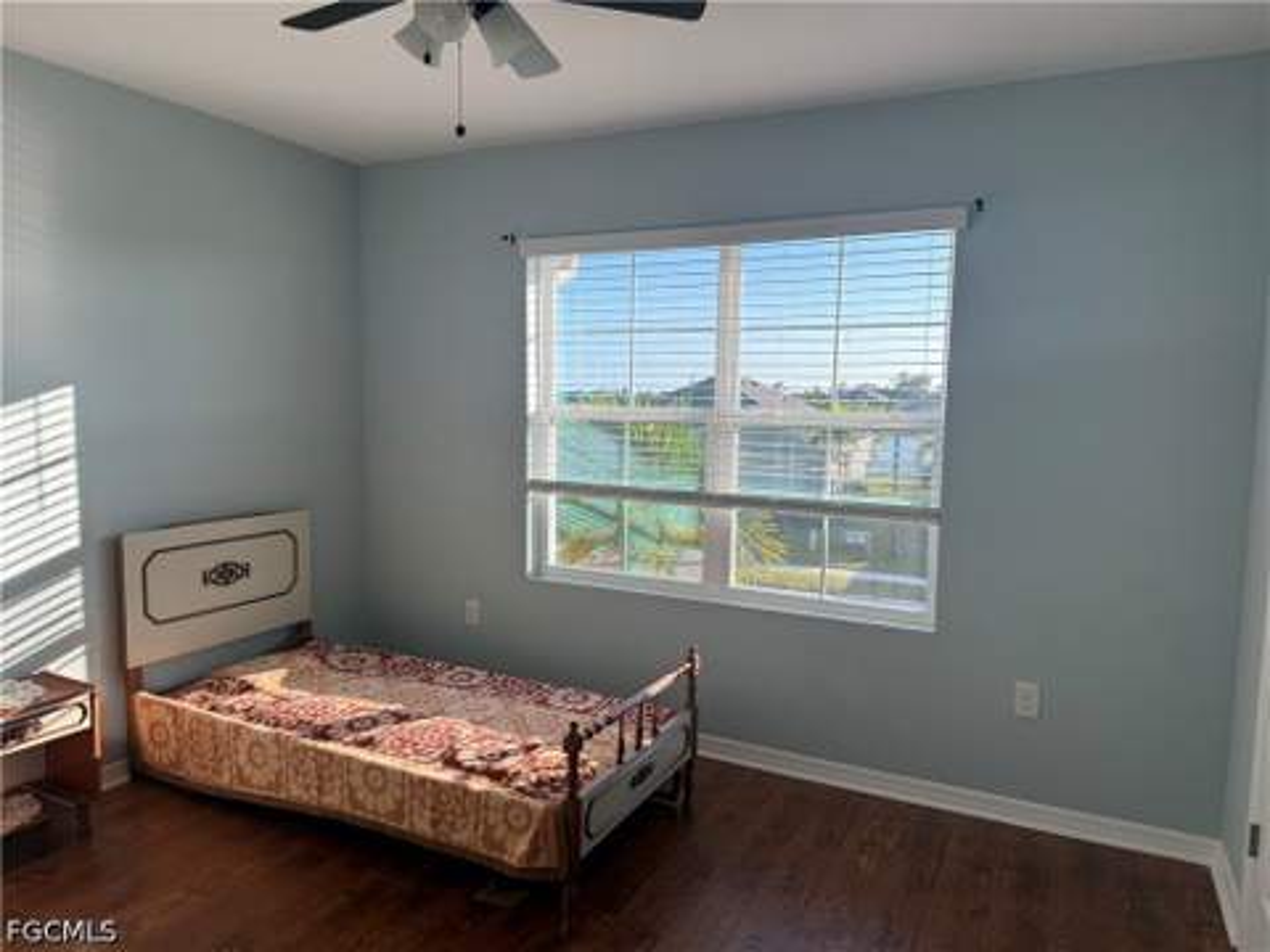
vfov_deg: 56.8
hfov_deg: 71.6
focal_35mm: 24
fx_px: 881
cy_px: 476
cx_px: 635
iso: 100
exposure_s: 1/1032
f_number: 1.78
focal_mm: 6.76
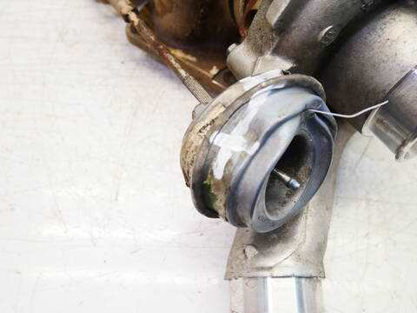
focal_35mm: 30
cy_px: 156
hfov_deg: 60.0
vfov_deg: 46.8
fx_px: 361
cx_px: 208
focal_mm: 15
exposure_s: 1/60
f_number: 3.8
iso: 500
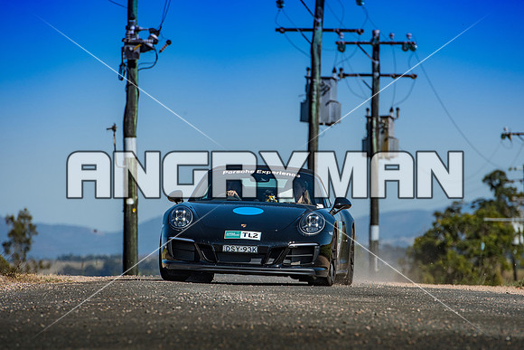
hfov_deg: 6.9
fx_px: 4367
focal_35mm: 300
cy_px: 175
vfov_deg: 4.6
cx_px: 262
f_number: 4.5
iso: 100
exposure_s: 1/2500
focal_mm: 200
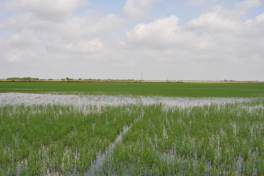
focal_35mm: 42
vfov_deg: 31.8
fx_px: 308
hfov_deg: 46.4
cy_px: 88
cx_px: 132
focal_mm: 28
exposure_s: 1/320
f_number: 9
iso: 200
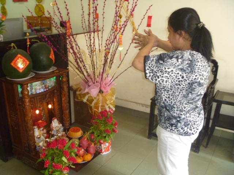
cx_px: 117
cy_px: 88
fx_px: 237
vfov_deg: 40.7
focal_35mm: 35
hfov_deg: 52.6
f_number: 3.5
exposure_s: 1/30
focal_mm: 6.3
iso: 320
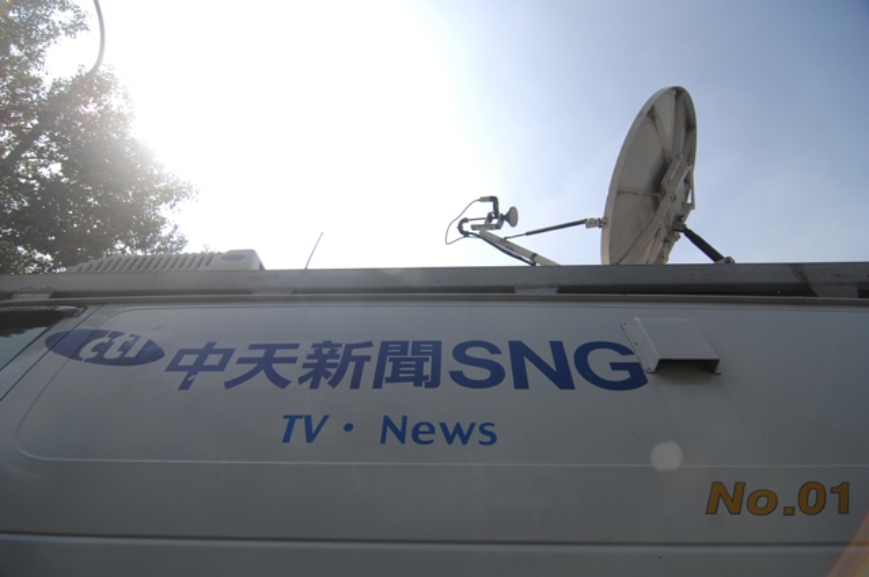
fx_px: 434
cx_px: 434
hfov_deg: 90.1
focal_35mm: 18
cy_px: 288
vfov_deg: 67.2
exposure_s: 1/800
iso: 160
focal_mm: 12
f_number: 5
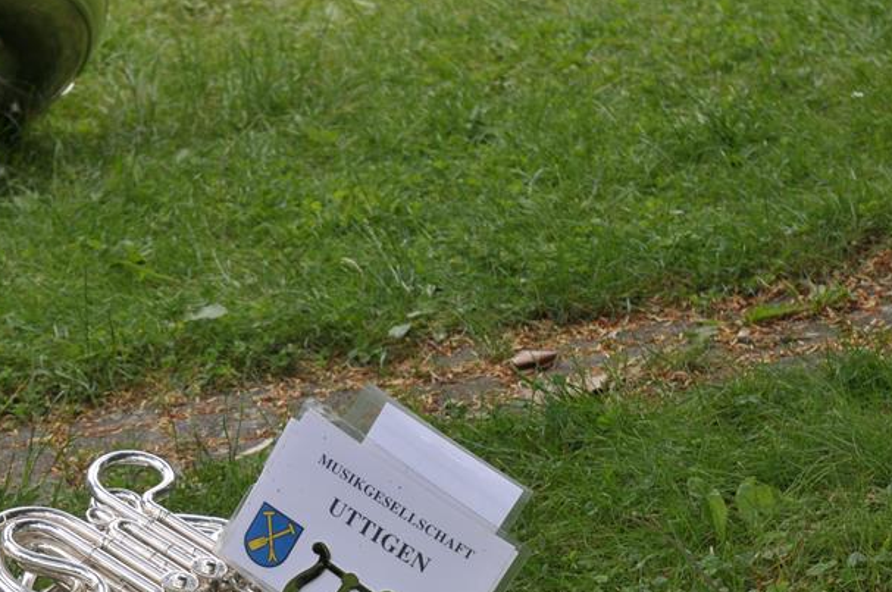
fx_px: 4380
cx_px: 145
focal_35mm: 177
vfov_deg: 7.7
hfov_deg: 11.6
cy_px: 491
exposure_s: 1/200
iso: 200
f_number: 7.1
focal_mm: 70
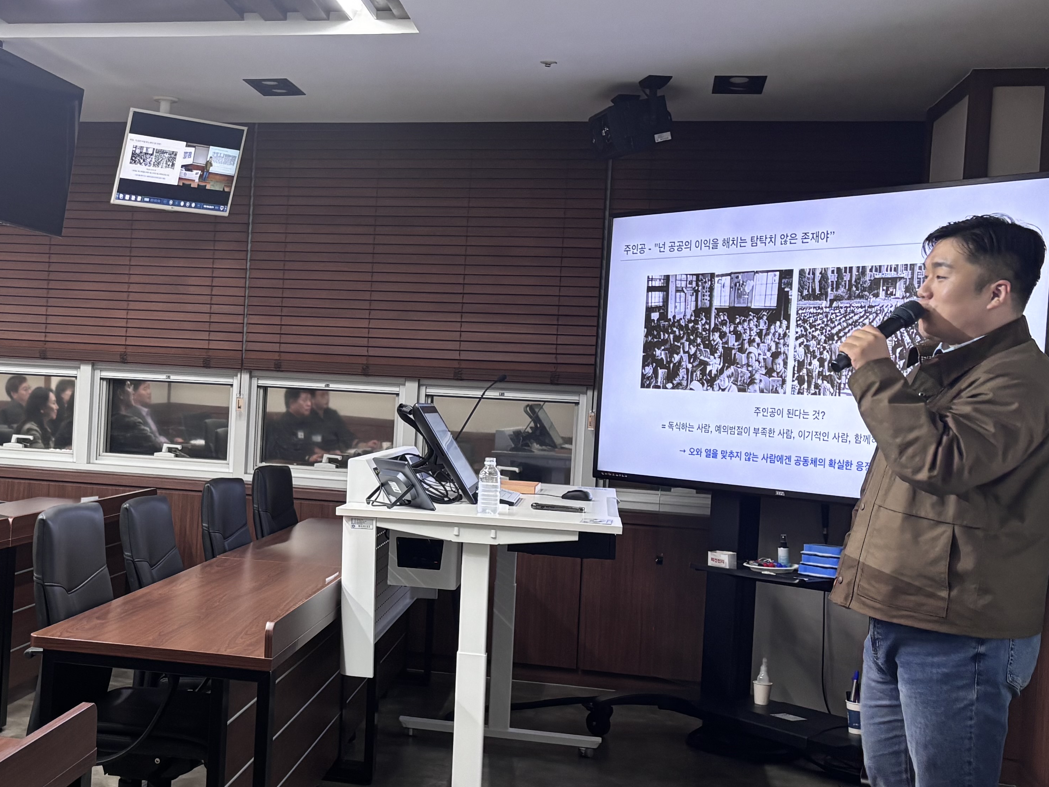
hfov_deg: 36.8
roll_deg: -2.4
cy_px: 416
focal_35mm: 50
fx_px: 1515
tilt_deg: -1.6
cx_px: 208
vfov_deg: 29.1
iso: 200
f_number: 1.6
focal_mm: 5.96
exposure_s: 1/60
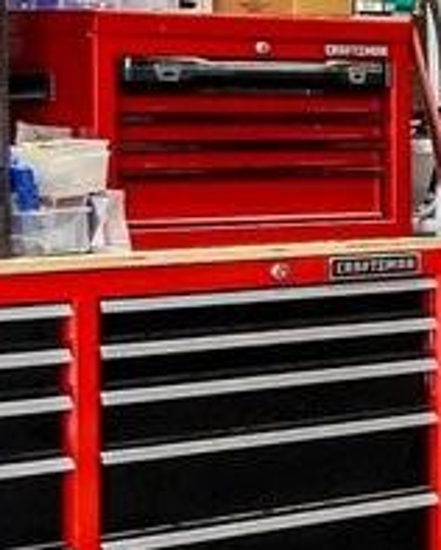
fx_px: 2378
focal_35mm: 146
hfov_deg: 5.0
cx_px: 2735
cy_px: 119
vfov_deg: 13.1
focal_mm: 10
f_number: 8
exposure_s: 1/20
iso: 400
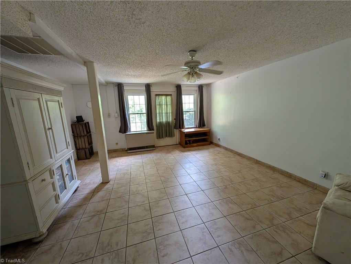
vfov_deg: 94.6
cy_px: 132
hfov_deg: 110.5
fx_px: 122
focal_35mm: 12
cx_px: 176
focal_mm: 2.02
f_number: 1.7
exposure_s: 1/75.9
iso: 94
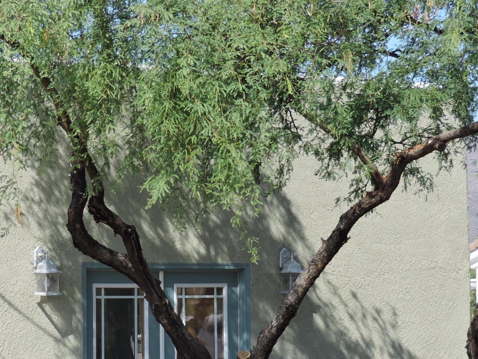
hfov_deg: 11.2
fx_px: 2444
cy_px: 229
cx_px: 161
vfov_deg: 8.4
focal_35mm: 177
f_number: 4.1
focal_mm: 16.1
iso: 100
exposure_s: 1/500
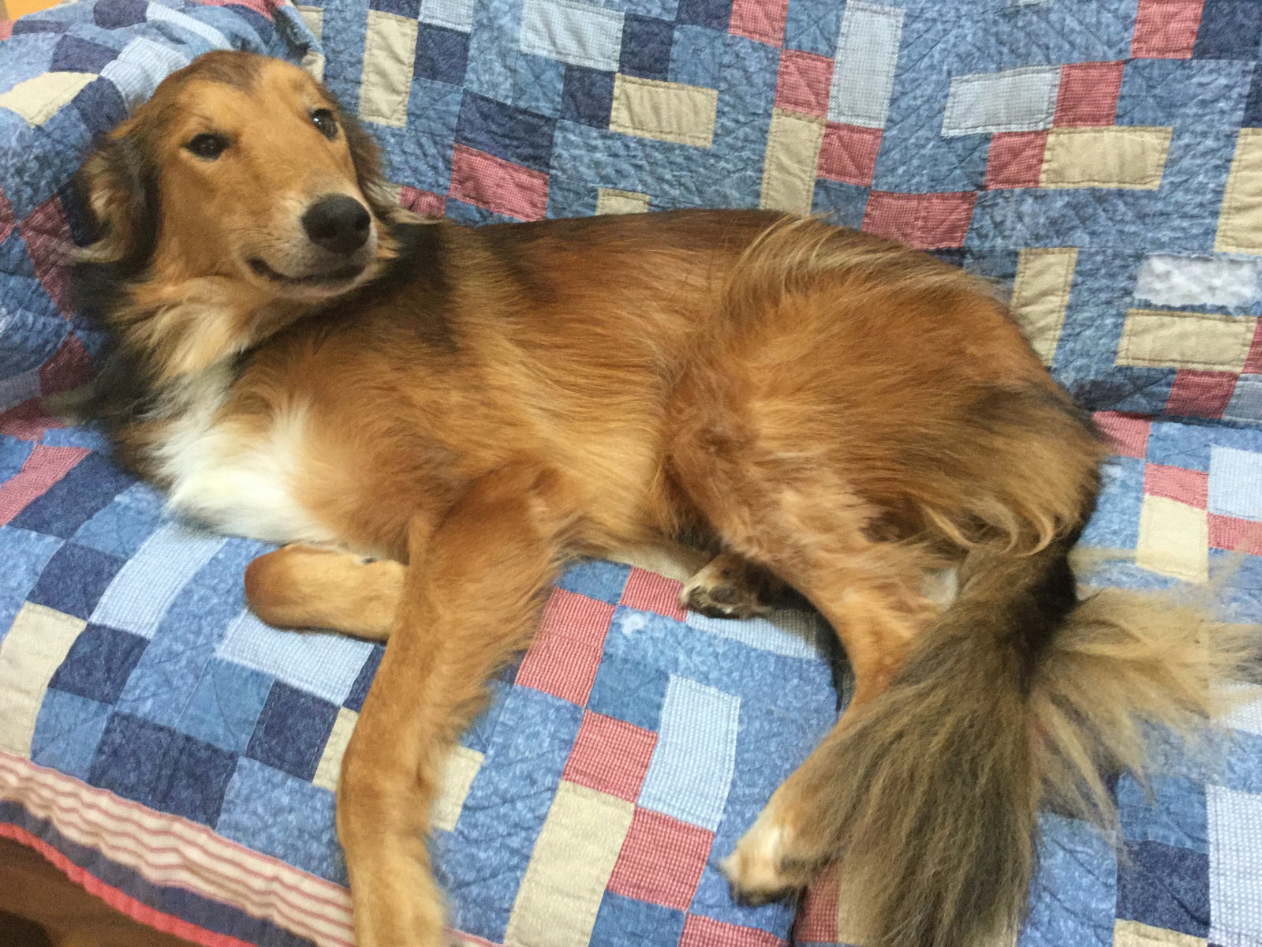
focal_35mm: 31
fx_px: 1130
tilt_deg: -35.3
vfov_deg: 45.4
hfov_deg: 58.4
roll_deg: -3.4
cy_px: 474
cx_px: 631
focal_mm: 3.3
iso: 250
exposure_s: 1/15
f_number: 2.4
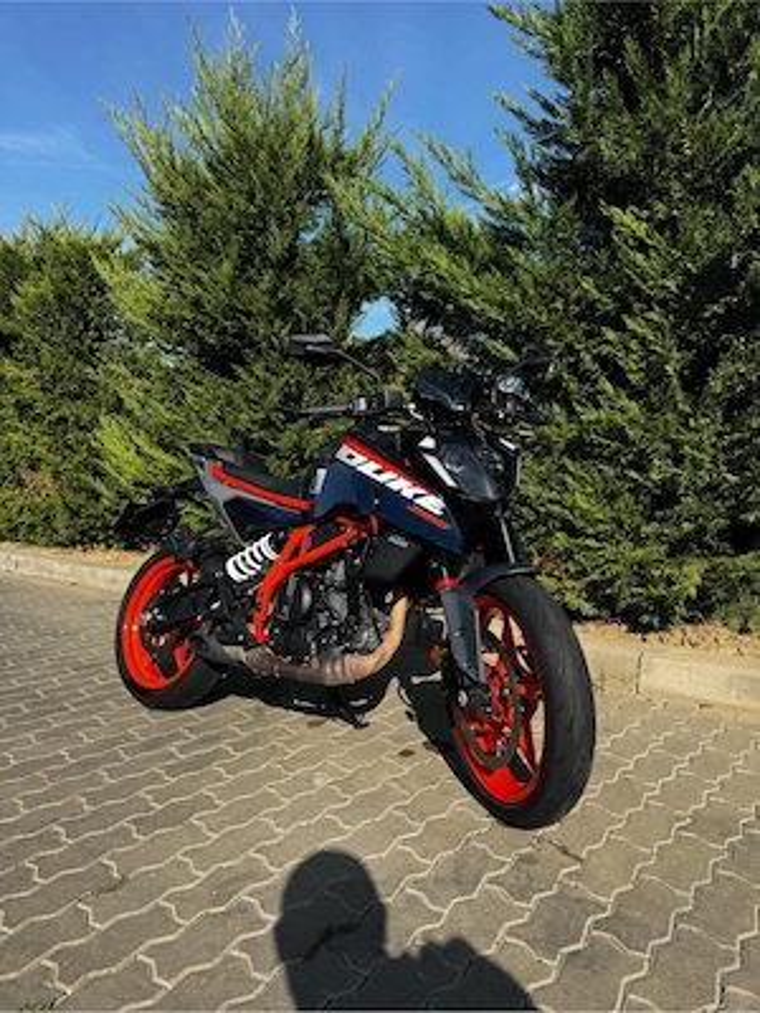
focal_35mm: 24
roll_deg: +1.1
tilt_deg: -3.4
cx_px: 380
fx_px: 703
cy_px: 506
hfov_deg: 56.8
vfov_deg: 71.6
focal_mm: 6.76
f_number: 1.78
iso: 80
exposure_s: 1/3247
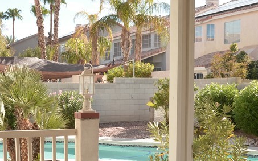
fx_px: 464
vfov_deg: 19.4
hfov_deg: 31.0
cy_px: 143
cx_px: 111
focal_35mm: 66
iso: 200
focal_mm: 18
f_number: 7.1
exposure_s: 1/200
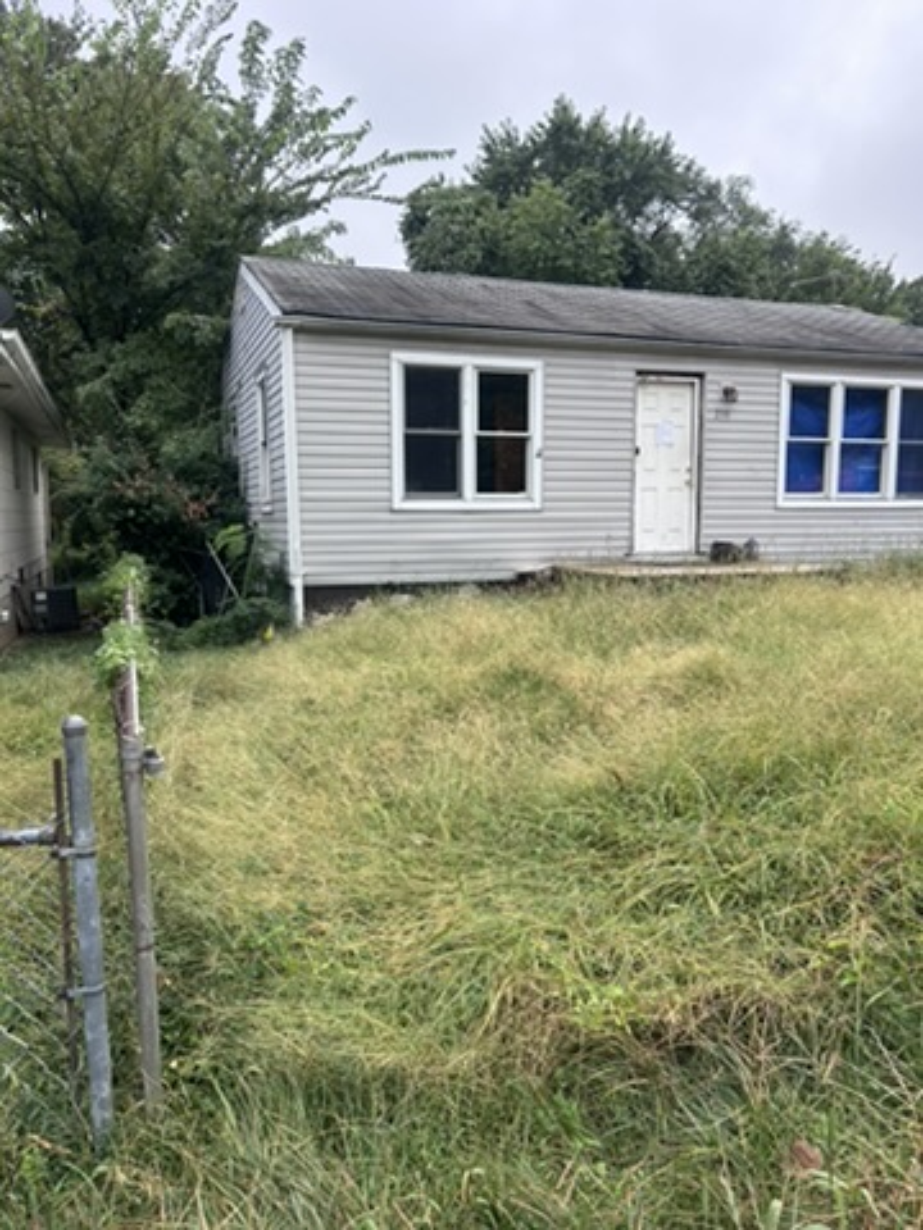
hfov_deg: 53.1
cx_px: 462
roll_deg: -1.6
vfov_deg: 67.3
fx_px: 924
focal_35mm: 26
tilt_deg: -6.7
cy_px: 615
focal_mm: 5.7
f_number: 1.5
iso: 50
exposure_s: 1/758
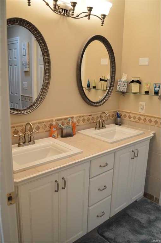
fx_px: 202
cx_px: 80
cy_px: 122
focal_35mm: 30
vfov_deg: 62.0
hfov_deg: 43.5
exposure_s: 1/50
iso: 400
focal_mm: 20
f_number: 3.8
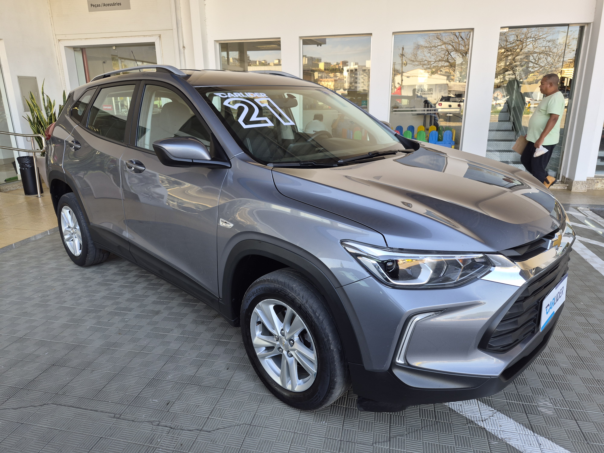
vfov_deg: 58.9
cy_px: 226
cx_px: 302
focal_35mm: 23
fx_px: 401
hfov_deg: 73.9
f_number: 1.8
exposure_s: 1/180
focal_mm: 5.4
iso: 40
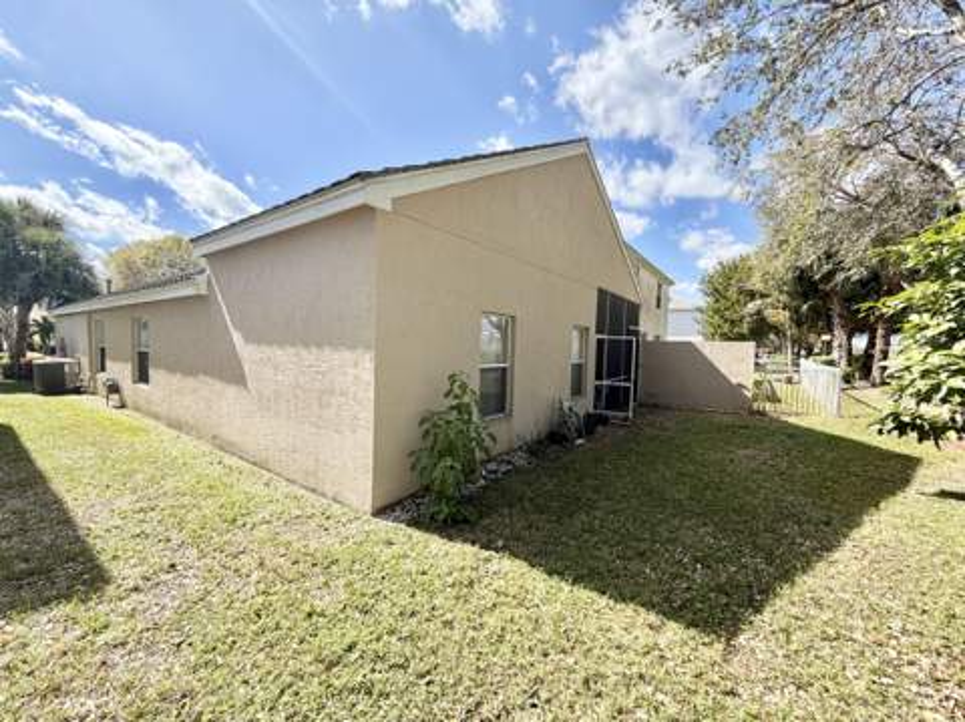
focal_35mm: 14
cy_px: 361
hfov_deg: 102.1
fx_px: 390
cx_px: 482
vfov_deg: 85.6
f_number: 2.2
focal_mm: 2.22
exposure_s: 1/770
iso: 32
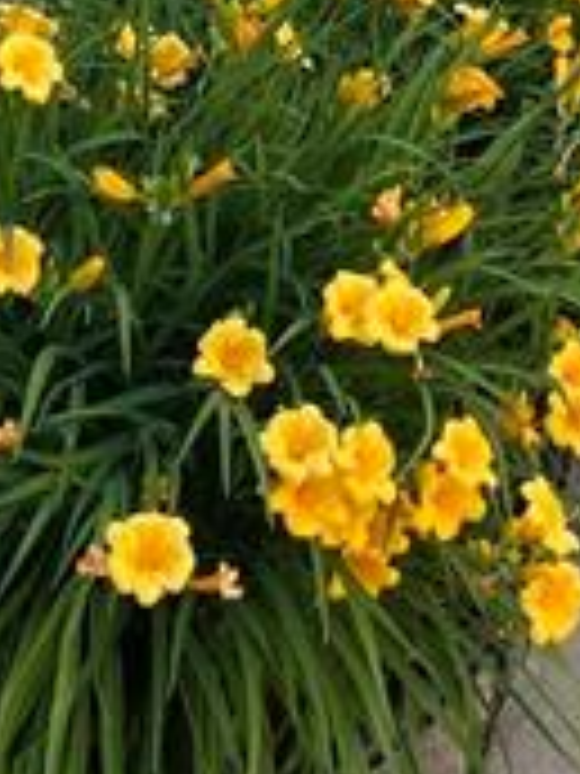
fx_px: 2591
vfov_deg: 16.0
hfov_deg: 12.8
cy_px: -256
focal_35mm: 116
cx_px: 337
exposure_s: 1/259
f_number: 1.8
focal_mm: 4.25
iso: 32
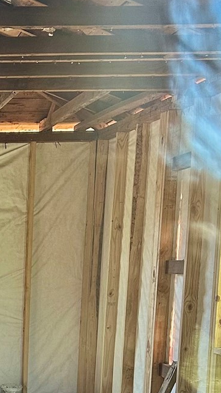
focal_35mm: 83
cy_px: 377
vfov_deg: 24.6
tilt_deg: -7.0
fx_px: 864
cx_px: -148
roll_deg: -0.5
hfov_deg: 13.4
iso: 250
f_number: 1.78
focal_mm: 6.86
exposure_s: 1/68
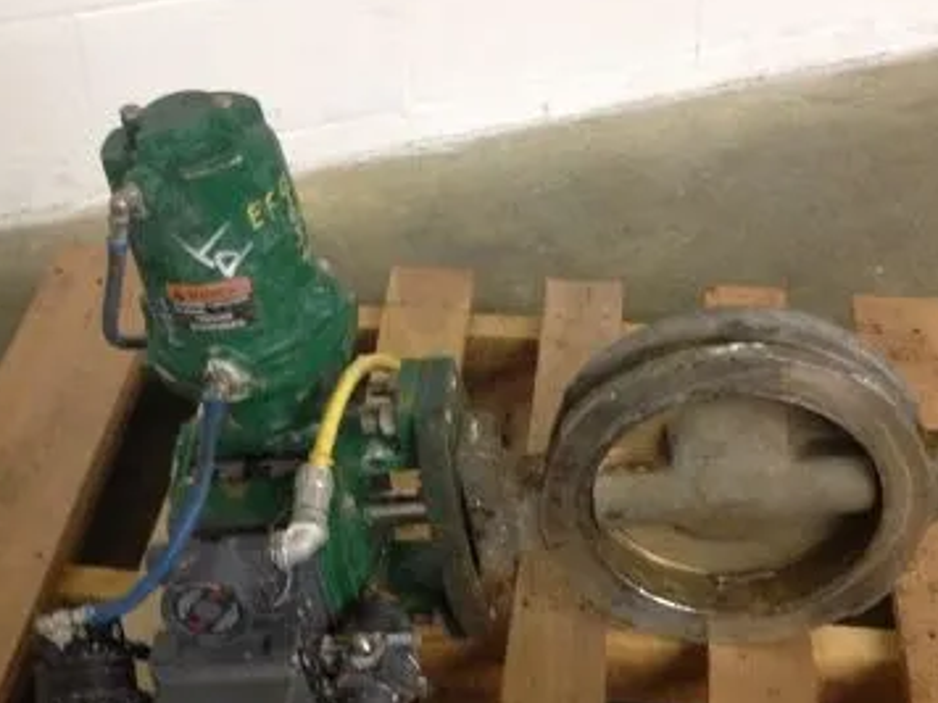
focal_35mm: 63
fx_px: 1707
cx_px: 506
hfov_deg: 30.7
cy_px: 571
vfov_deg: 22.9
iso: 200
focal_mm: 4.28
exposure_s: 1/20
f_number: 2.4
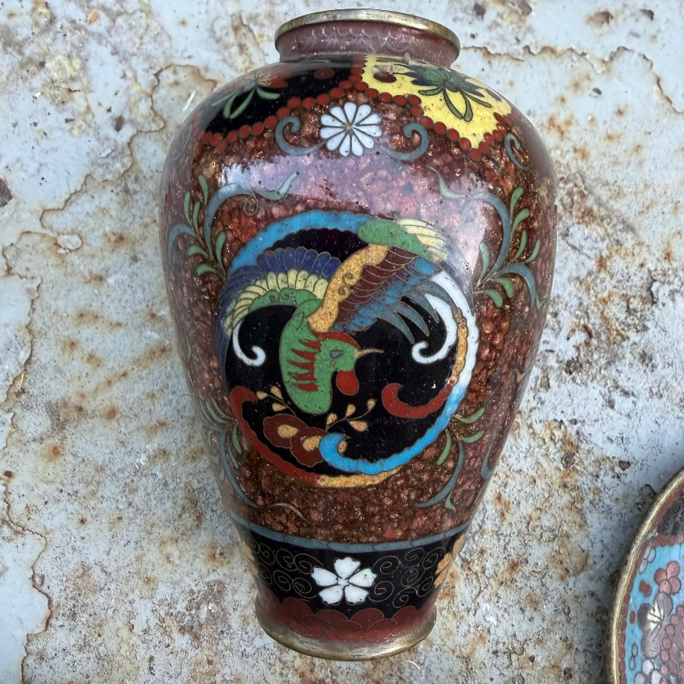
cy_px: 347
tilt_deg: -74.4
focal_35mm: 29
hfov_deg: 55.6
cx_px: 347
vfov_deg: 55.6
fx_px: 648
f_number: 2.2
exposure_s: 1/121
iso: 200
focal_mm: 2.22
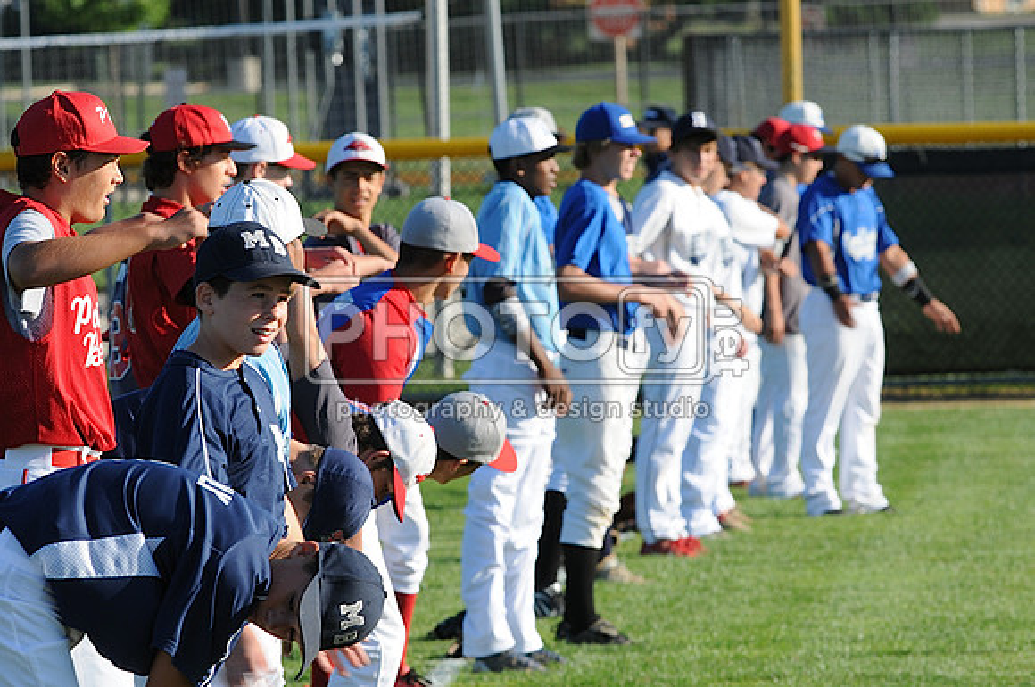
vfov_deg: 3.0
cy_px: 344
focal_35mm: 450
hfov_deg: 4.6
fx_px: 12919
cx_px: 518
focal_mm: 300
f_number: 11
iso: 200
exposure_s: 1/200
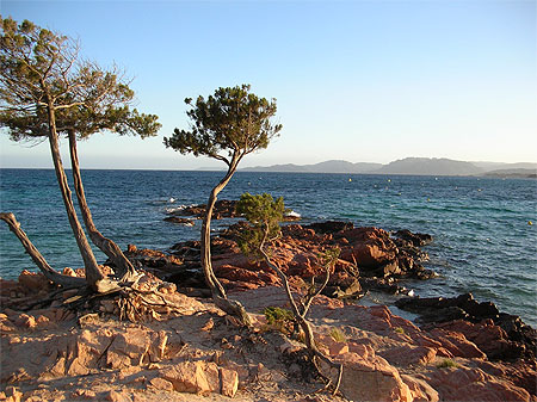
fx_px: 543
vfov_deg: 40.7
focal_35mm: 35
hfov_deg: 52.7
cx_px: 268
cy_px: 201
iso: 50
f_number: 2.8
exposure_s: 1/410
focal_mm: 5.8
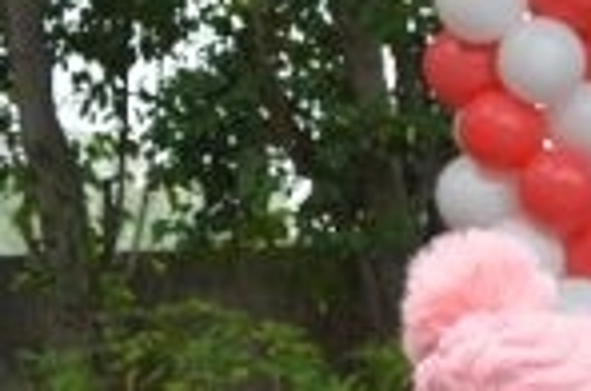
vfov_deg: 7.3
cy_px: 672
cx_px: 1126
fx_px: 2981
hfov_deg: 10.5
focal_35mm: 182
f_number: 5
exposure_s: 1/200
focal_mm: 30
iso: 320
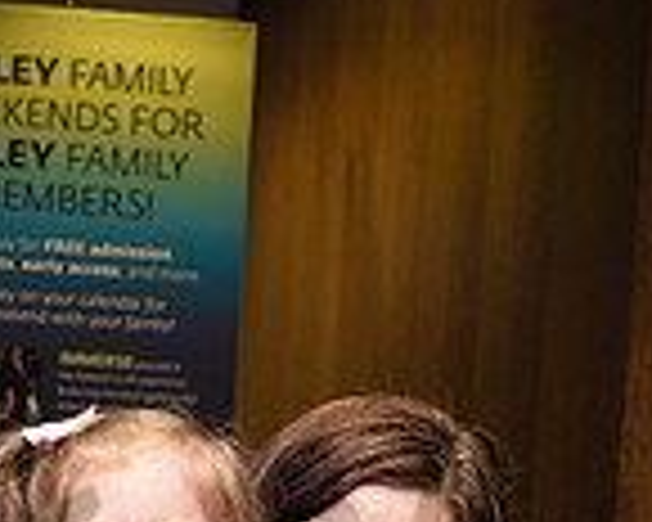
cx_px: 242
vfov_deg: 11.1
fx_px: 2528
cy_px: 912
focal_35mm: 131
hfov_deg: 14.7
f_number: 4.5
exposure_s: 1/250
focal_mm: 28
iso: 1000
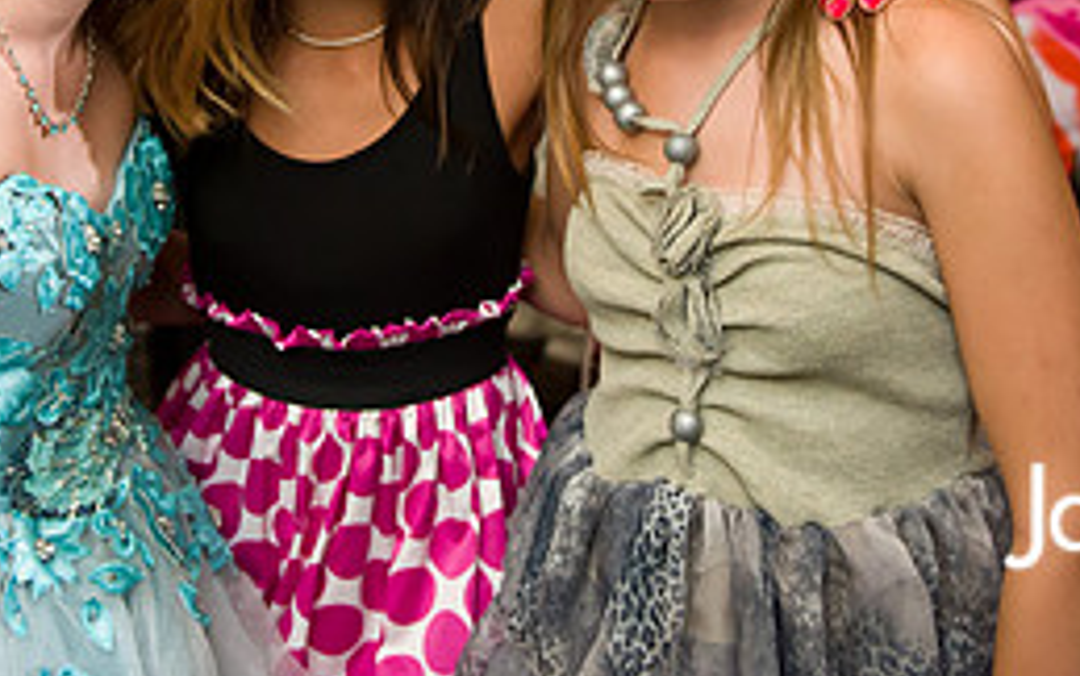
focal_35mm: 73
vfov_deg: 17.1
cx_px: 363
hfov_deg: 28.0
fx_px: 2149
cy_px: -121
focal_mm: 32
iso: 1600
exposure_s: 1/125
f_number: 3.2
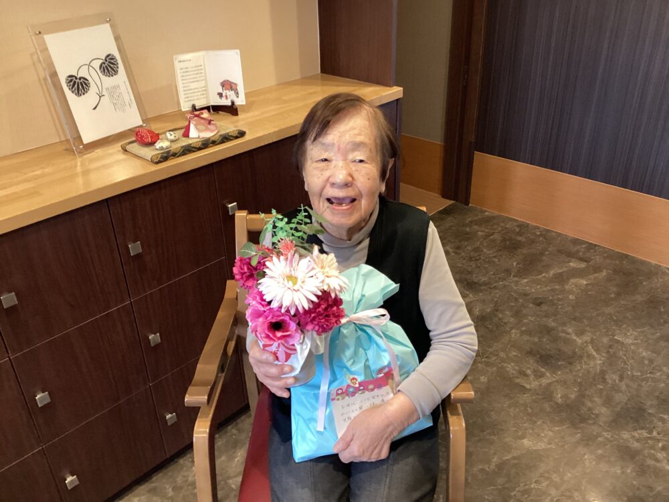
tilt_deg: -30.7
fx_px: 599
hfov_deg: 58.4
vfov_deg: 45.4
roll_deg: +3.2
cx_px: 334
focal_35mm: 31
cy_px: 251
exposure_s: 1/60
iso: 160
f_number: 2.4
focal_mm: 3.3
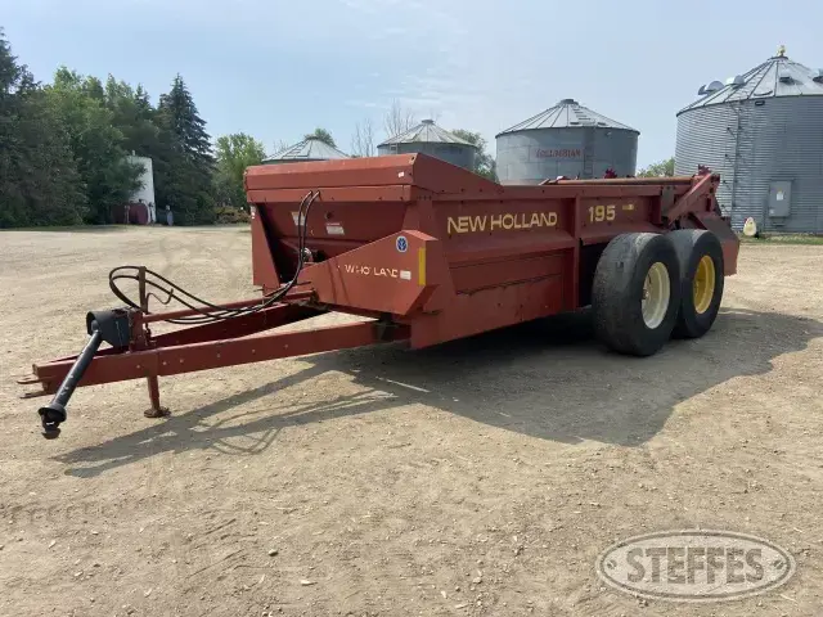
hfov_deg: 67.3
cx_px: 412
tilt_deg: -8.8
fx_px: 618
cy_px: 308
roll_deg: -1.2
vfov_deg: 53.1
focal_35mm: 26
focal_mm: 4.25
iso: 32
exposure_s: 1/2625
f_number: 1.8
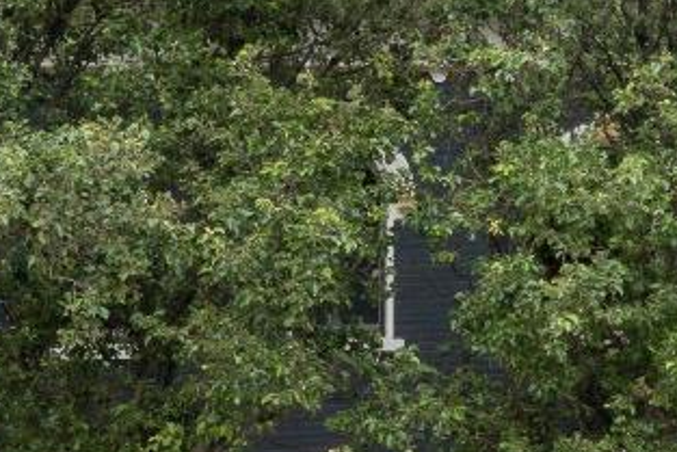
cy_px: 624
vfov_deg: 10.0
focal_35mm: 134
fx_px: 2521
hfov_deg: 15.2
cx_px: 554
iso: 100
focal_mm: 10.3
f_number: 8
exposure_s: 1/40
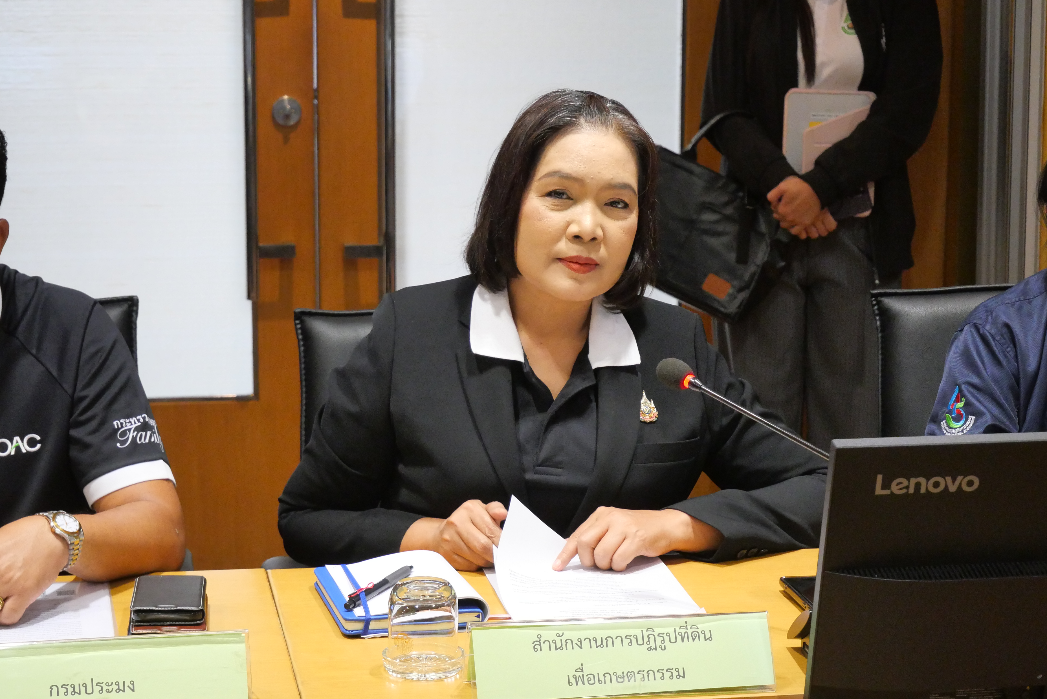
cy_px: 350
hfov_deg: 23.4
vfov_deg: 15.7
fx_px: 2532
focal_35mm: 87
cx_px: 524
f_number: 5.5
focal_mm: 42
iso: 3200
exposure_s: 1/80
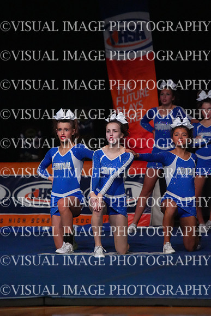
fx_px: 2504
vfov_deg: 7.2
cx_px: 106
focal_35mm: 285
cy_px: 158
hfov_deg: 4.8
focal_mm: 285
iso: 16000
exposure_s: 1/1250
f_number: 5.6
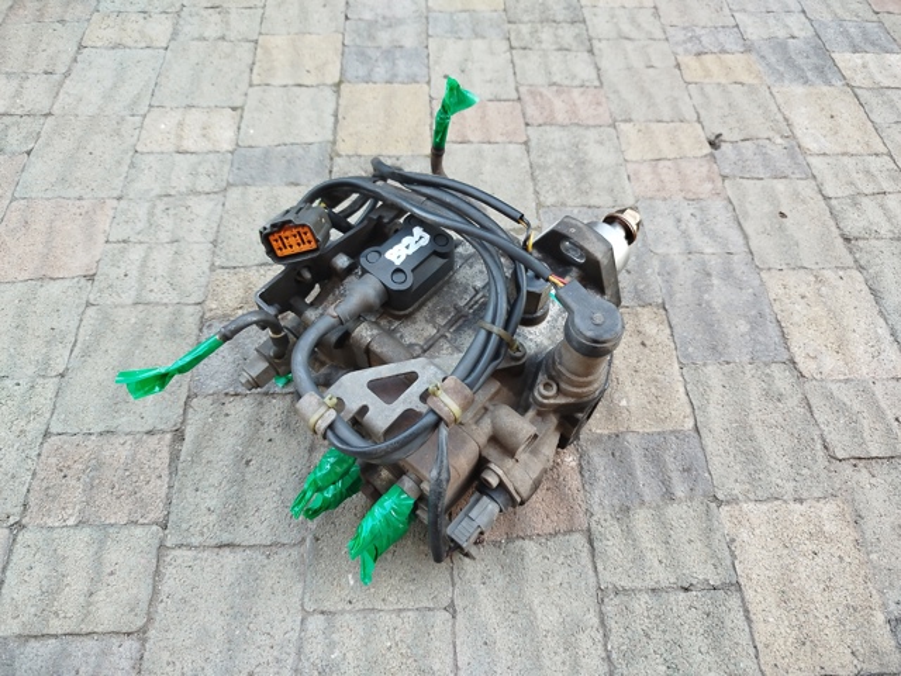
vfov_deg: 56.8
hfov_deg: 71.6
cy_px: 338
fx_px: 625
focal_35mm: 24
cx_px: 450
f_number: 1.7
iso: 100
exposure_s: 1/50
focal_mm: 5.31
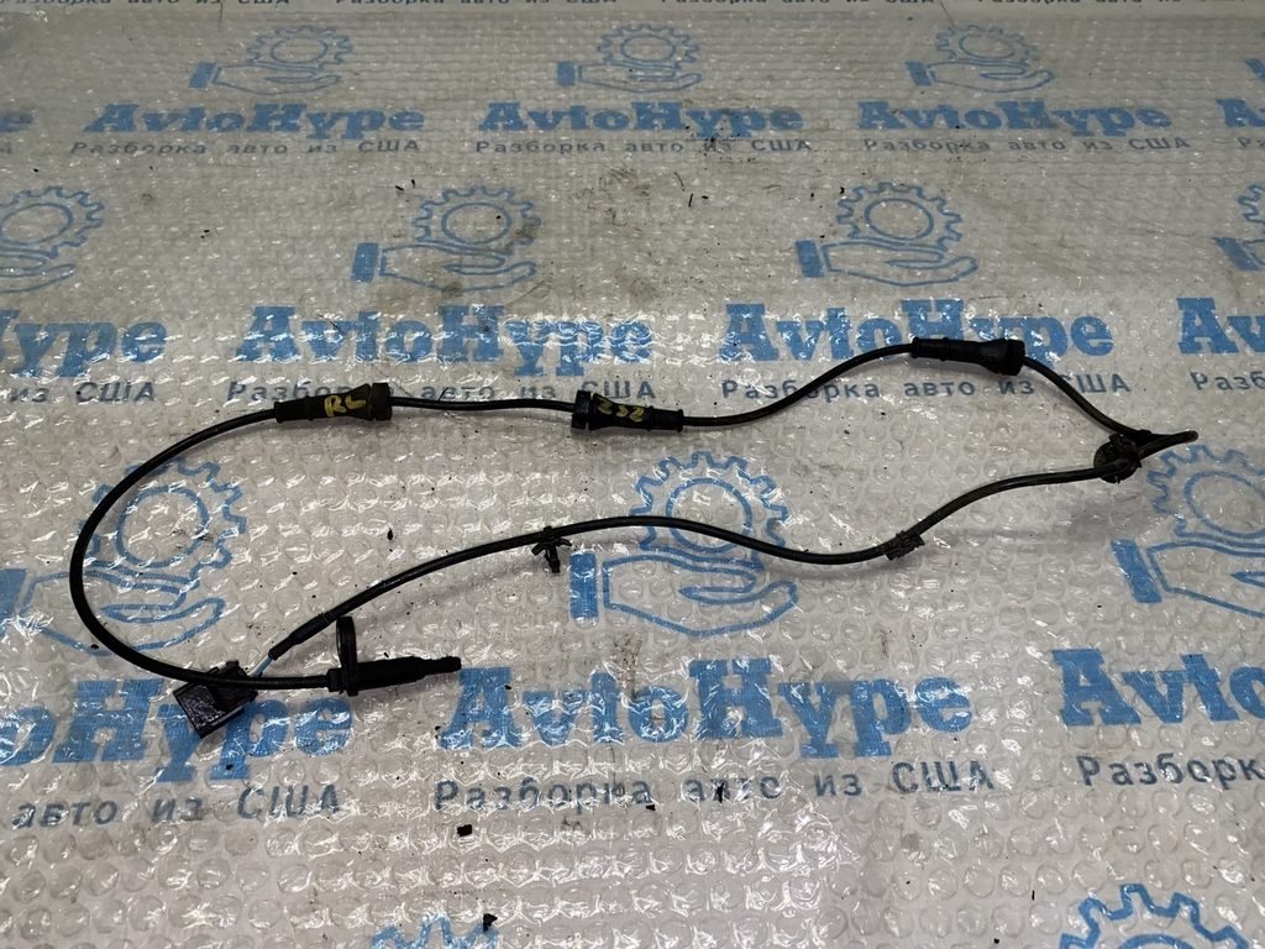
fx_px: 950
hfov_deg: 67.3
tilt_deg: -48.8
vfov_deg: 53.1
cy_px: 474
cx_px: 632
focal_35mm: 26
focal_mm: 4.25
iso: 32
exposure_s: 1/207
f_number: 1.8
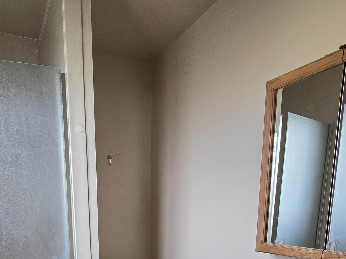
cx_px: 130
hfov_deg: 64.4
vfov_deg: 43.8
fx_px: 270
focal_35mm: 27
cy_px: 260
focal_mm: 2.2
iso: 200
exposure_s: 1/60
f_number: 2.2
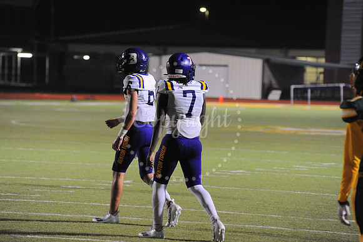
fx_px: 2015
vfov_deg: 6.9
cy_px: 121
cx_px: 182
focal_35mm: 200
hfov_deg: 10.3
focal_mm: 200
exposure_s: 1/200
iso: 4000
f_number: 5.6
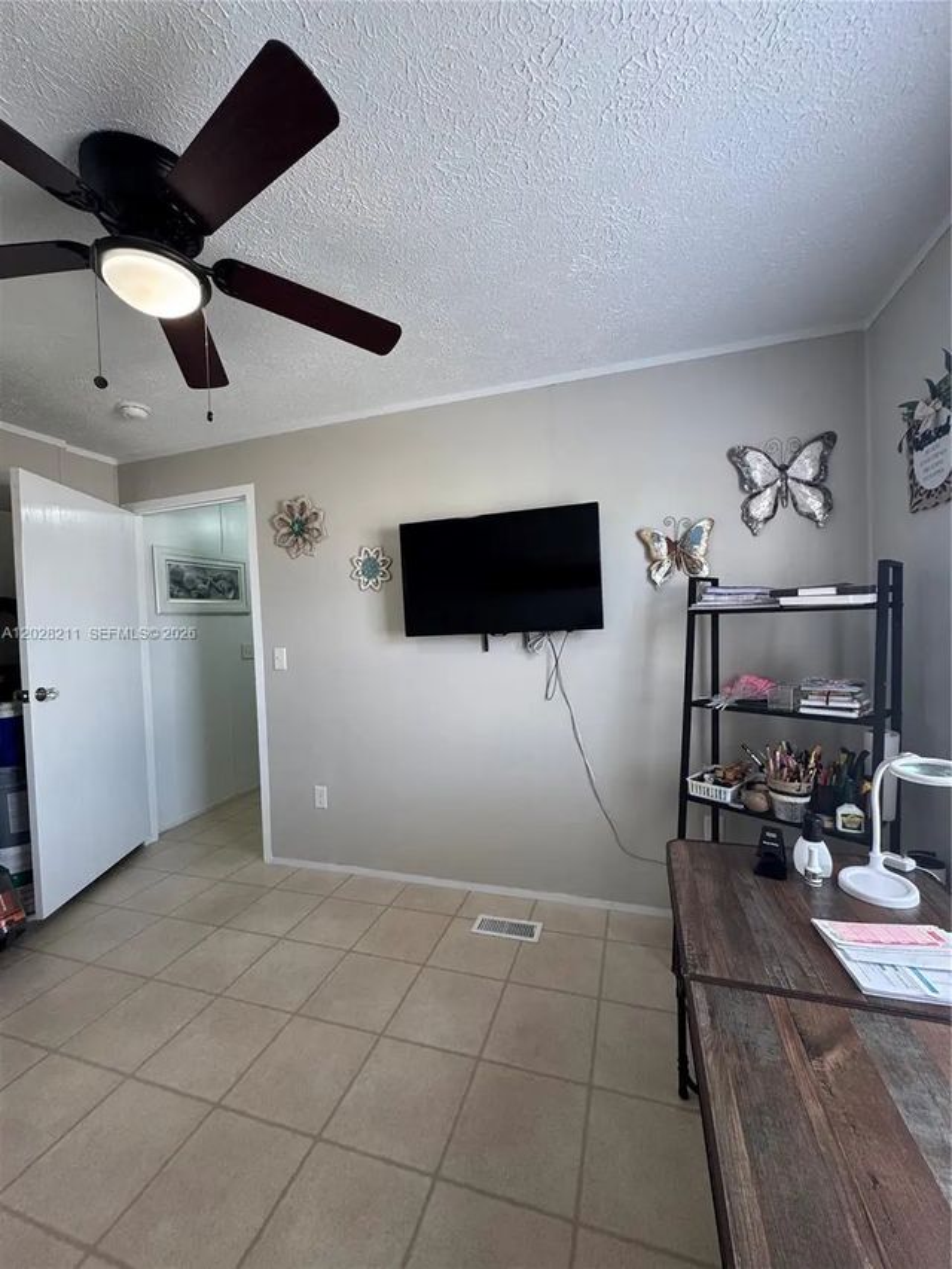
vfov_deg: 102.1
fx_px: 513
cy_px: 634
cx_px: 476
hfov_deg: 85.7
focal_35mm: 14
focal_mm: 2.22
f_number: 2.2
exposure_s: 1/99
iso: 160
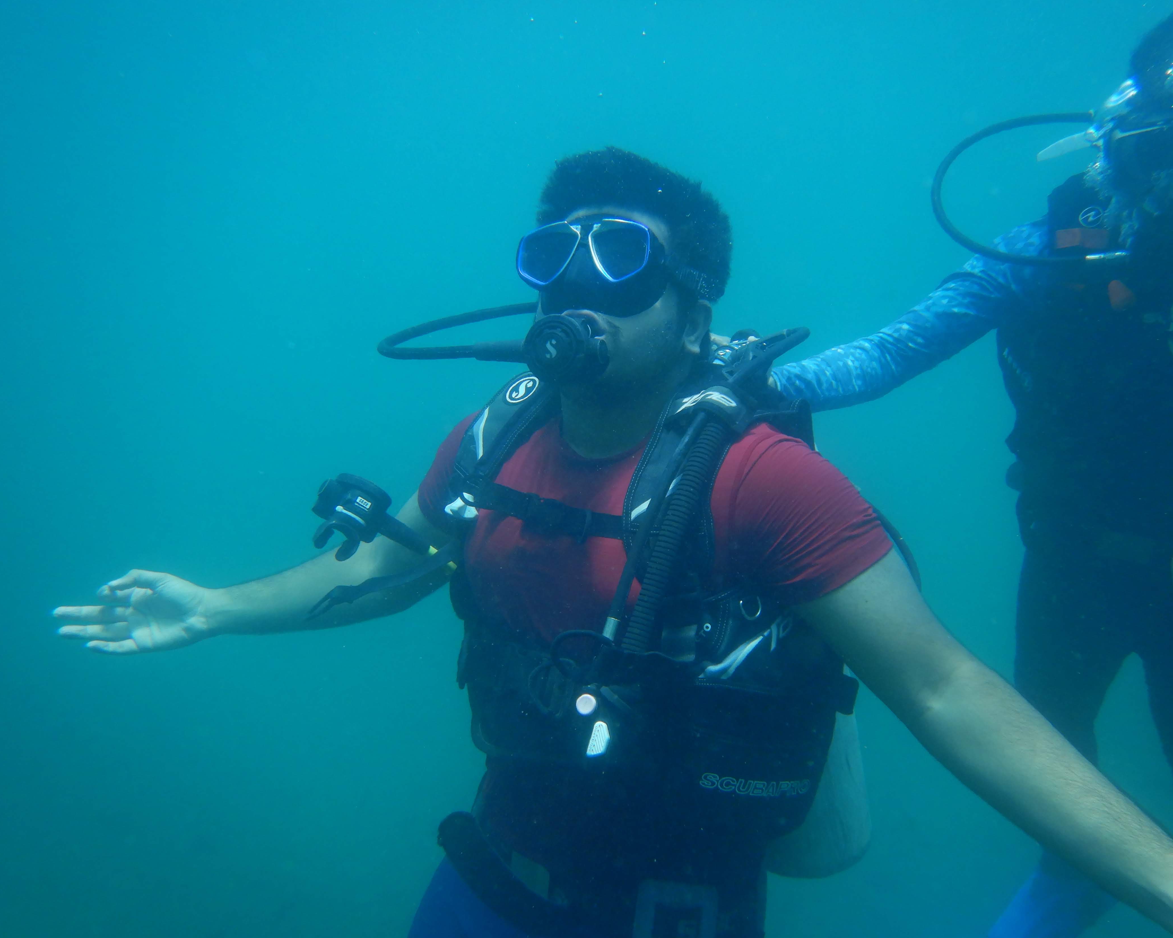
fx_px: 903
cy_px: 478
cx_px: 640
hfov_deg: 65.9
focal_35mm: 26
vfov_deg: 54.9
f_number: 2.8
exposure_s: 1/400
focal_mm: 4.3
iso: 125
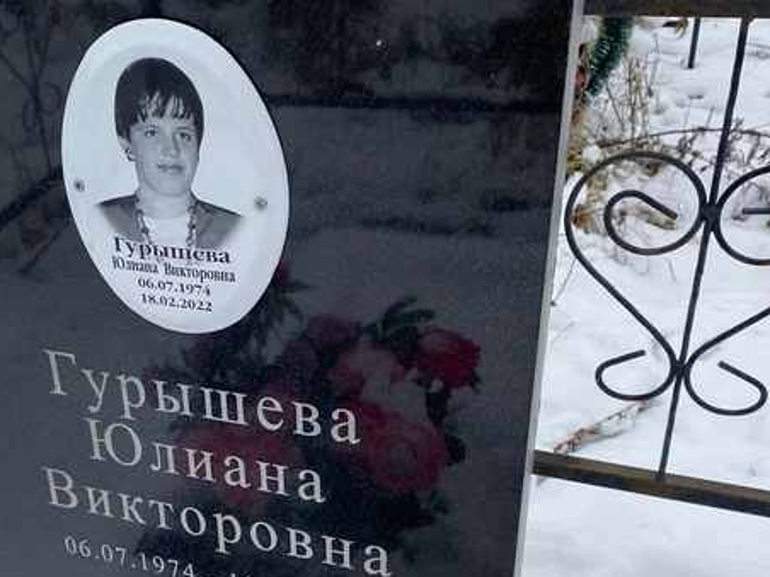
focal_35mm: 46
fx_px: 1023
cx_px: 186
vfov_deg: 31.5
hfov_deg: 40.0
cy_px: 334
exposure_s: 1/414
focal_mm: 4.25
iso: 32
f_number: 1.8
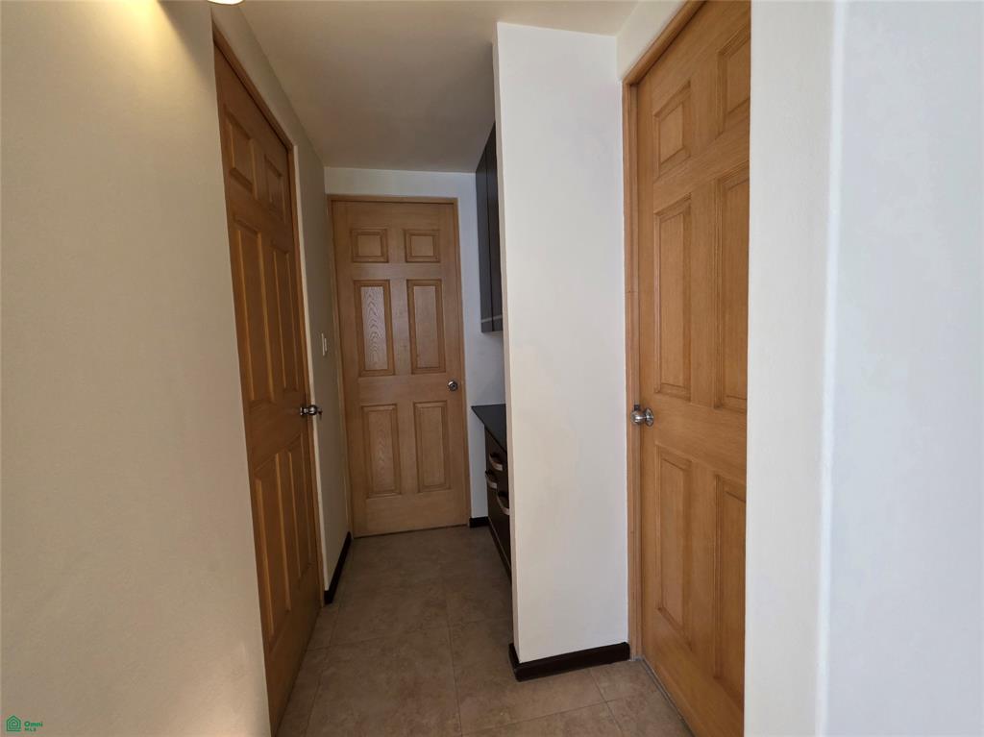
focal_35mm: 13
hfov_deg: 106.2
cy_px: 368
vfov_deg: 89.9
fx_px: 369
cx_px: 492
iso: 250
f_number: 1.9
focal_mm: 2.2
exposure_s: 1/120
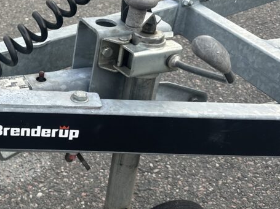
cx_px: 10
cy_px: 70
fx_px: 437
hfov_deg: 33.1
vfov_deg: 26.9
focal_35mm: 54
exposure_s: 1/561
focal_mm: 6.86
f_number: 1.78
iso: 80
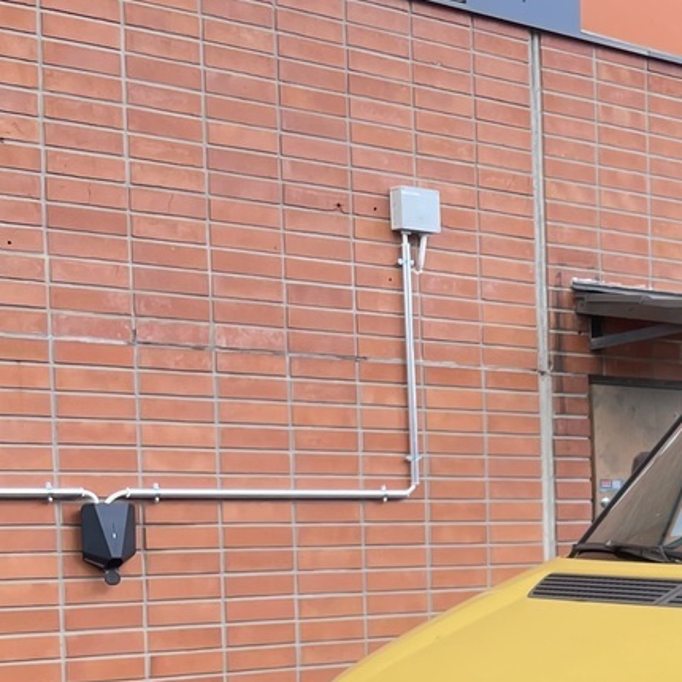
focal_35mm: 77
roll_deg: +0.3
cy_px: 630
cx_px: 1050
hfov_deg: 19.4
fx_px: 1716
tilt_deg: -3.4
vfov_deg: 21.9
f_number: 1.6
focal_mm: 4.2
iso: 32
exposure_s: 1/243
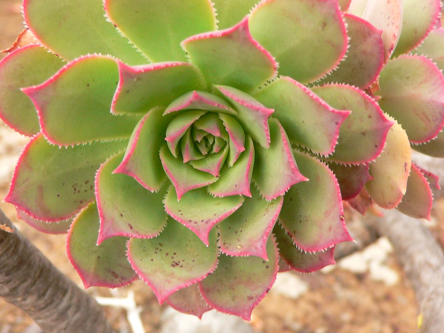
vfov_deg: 30.9
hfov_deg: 40.4
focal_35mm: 47
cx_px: 222
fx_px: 603
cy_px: 166
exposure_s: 1/60
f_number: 2.8
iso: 200
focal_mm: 6.2
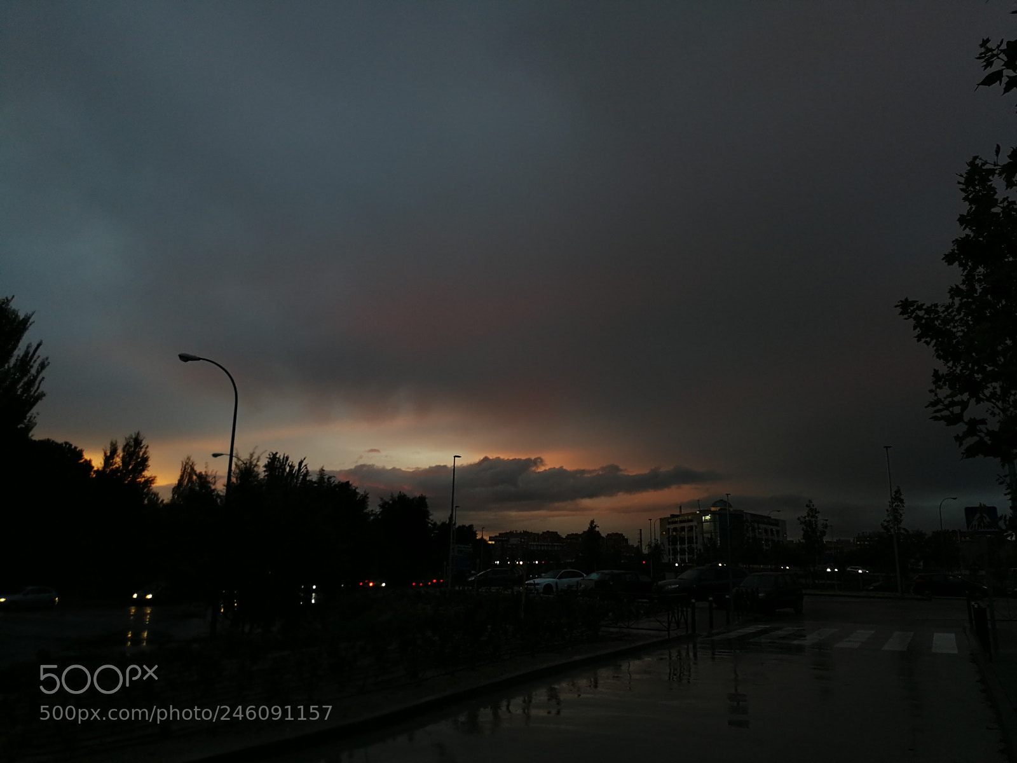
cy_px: 382
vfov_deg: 51.4
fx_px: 793
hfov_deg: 65.3
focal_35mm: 27
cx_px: 508
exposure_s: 1/50
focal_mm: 3.95
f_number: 2.2
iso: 50
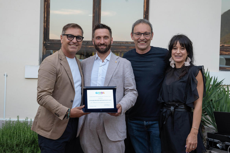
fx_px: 262
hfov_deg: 47.4
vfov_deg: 32.7
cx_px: 115
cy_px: 76
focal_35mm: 41
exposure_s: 1/320
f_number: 6.3
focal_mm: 41
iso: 1600
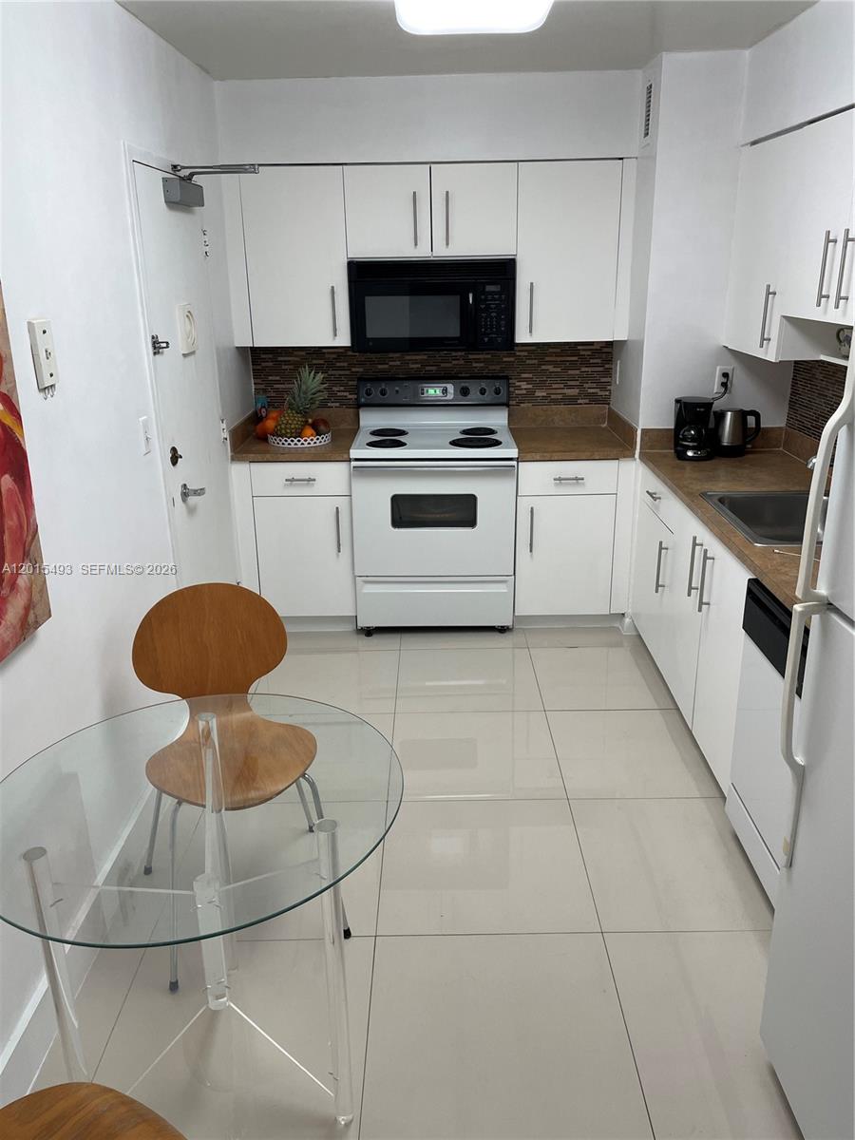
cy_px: 570
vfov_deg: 67.3
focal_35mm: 26
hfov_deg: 53.1
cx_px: 428
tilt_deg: -19.1
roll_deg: +0.7
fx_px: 856
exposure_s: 1/60
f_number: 1.6
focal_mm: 4.2
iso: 80
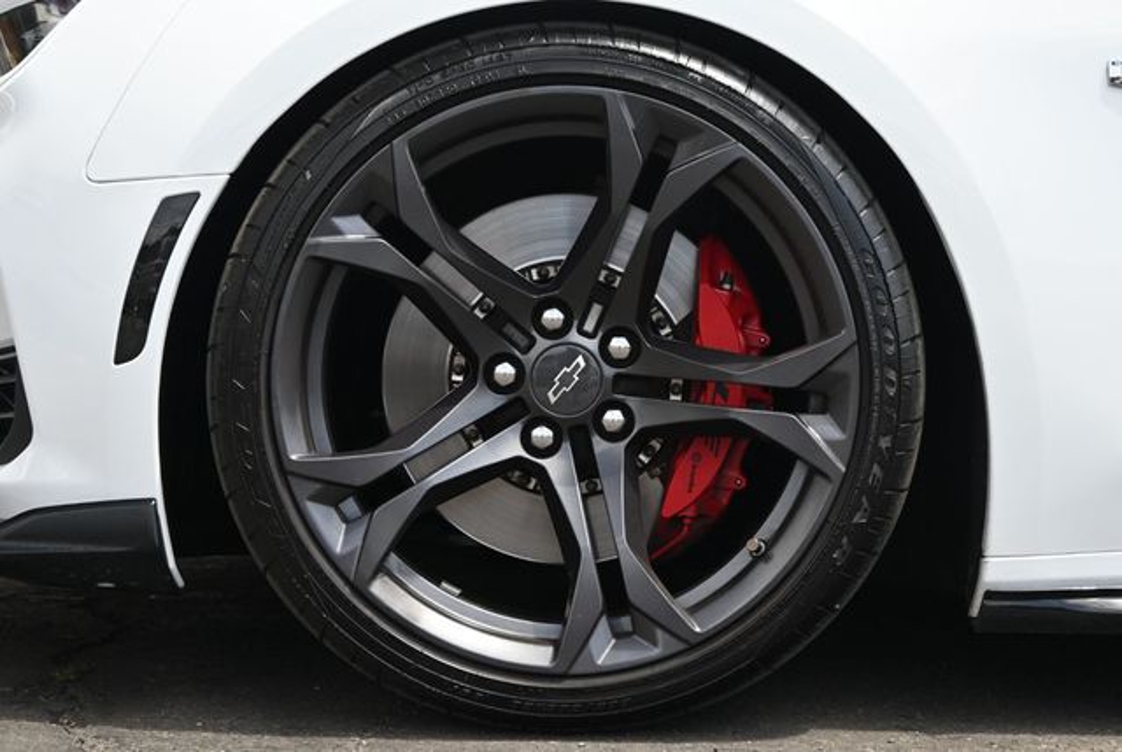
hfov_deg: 29.8
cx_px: 561
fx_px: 2107
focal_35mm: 68
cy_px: 376
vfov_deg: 20.2
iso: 220
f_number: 6
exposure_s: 1/250
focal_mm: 45
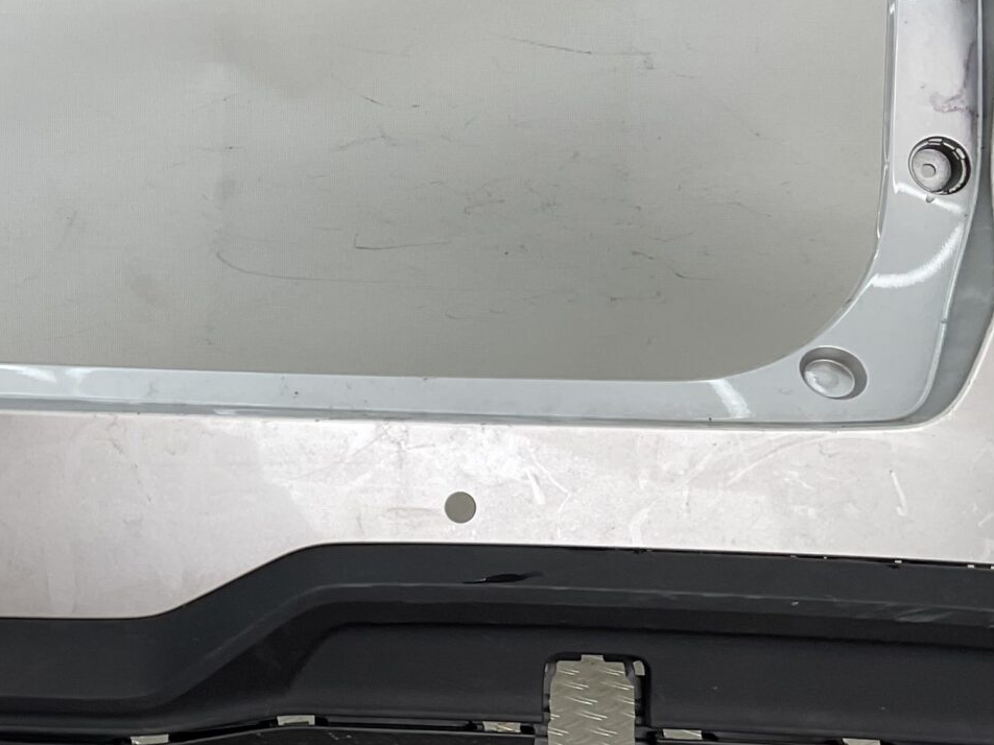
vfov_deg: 18.9
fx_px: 2240
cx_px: 39
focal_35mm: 78
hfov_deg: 24.1
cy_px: 395
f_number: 1.8
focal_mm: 3
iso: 16
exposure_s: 1/154
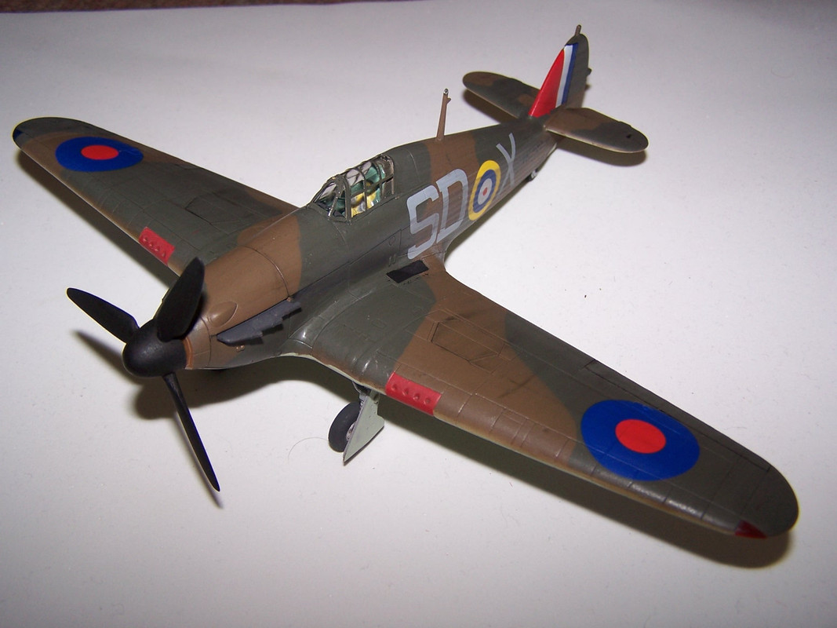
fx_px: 919
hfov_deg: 49.0
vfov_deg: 37.7
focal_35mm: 38
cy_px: 314
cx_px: 418
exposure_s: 1/60
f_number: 2.8
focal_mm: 6.3
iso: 80
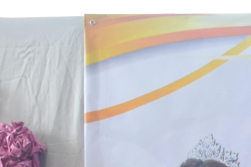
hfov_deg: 10.4
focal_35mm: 178
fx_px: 1241
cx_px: 542
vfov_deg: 7.0
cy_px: 472
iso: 800
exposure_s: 1/60
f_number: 3.5
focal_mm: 20
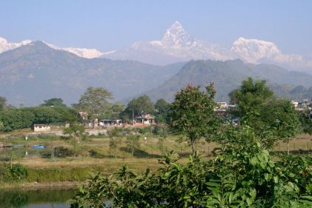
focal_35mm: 58
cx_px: 157
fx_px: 503
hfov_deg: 34.5
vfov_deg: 23.4
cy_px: 100
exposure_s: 1/400
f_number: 5.6
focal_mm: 11.4
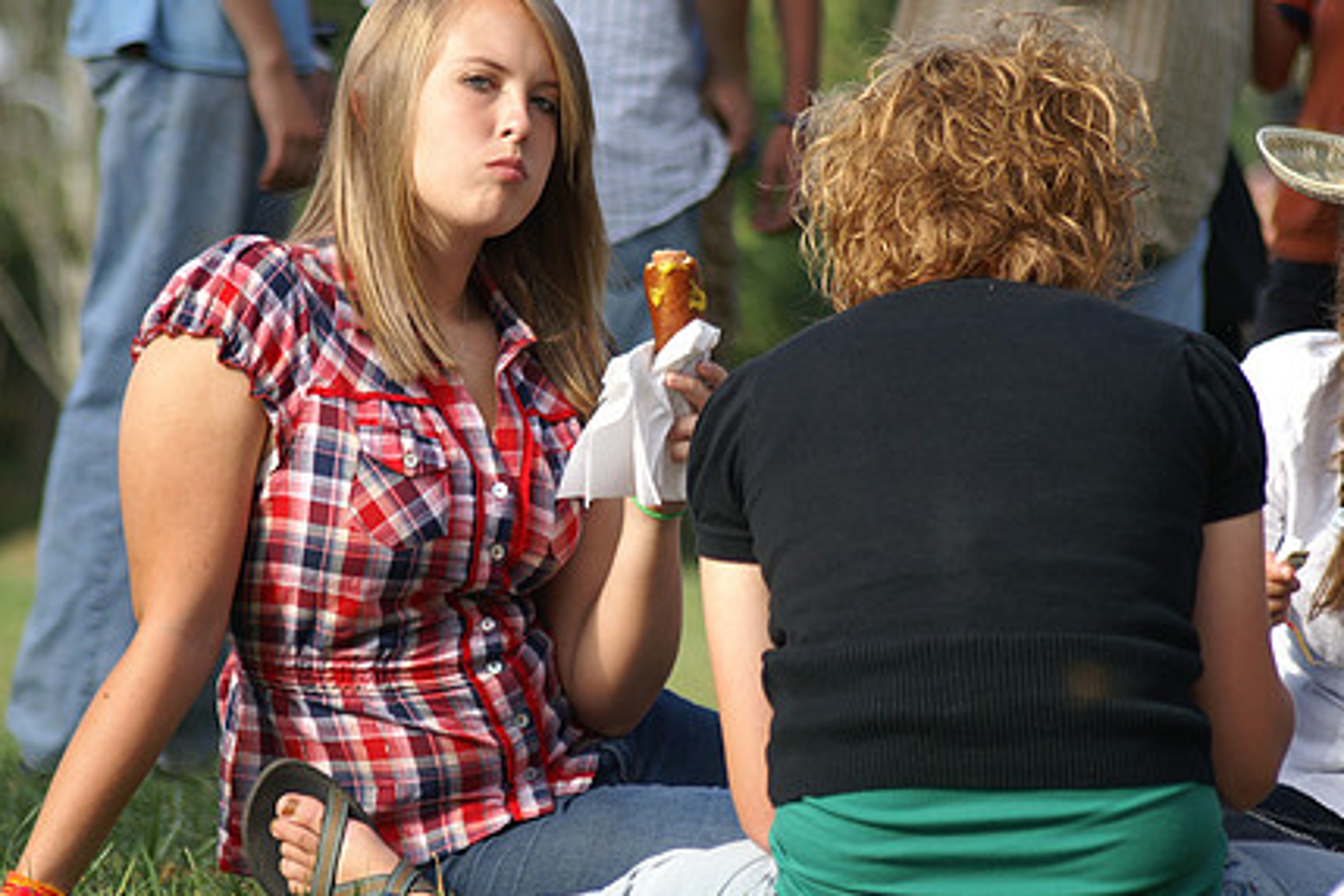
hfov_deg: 7.5
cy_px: 454
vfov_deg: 5.0
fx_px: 10216
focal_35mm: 274
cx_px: 667
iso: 125
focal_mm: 135
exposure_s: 1/400
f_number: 4.5
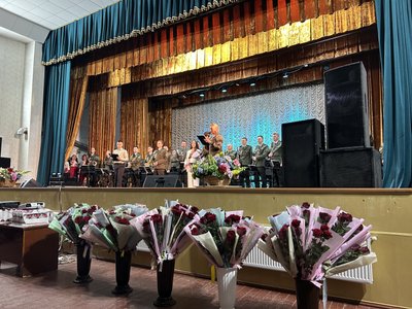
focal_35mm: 26
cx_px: 206
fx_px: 309
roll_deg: +0.0
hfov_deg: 67.3
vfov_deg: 53.1
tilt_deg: +5.5
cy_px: 154
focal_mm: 5.7
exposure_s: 1/50
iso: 320
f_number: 1.5
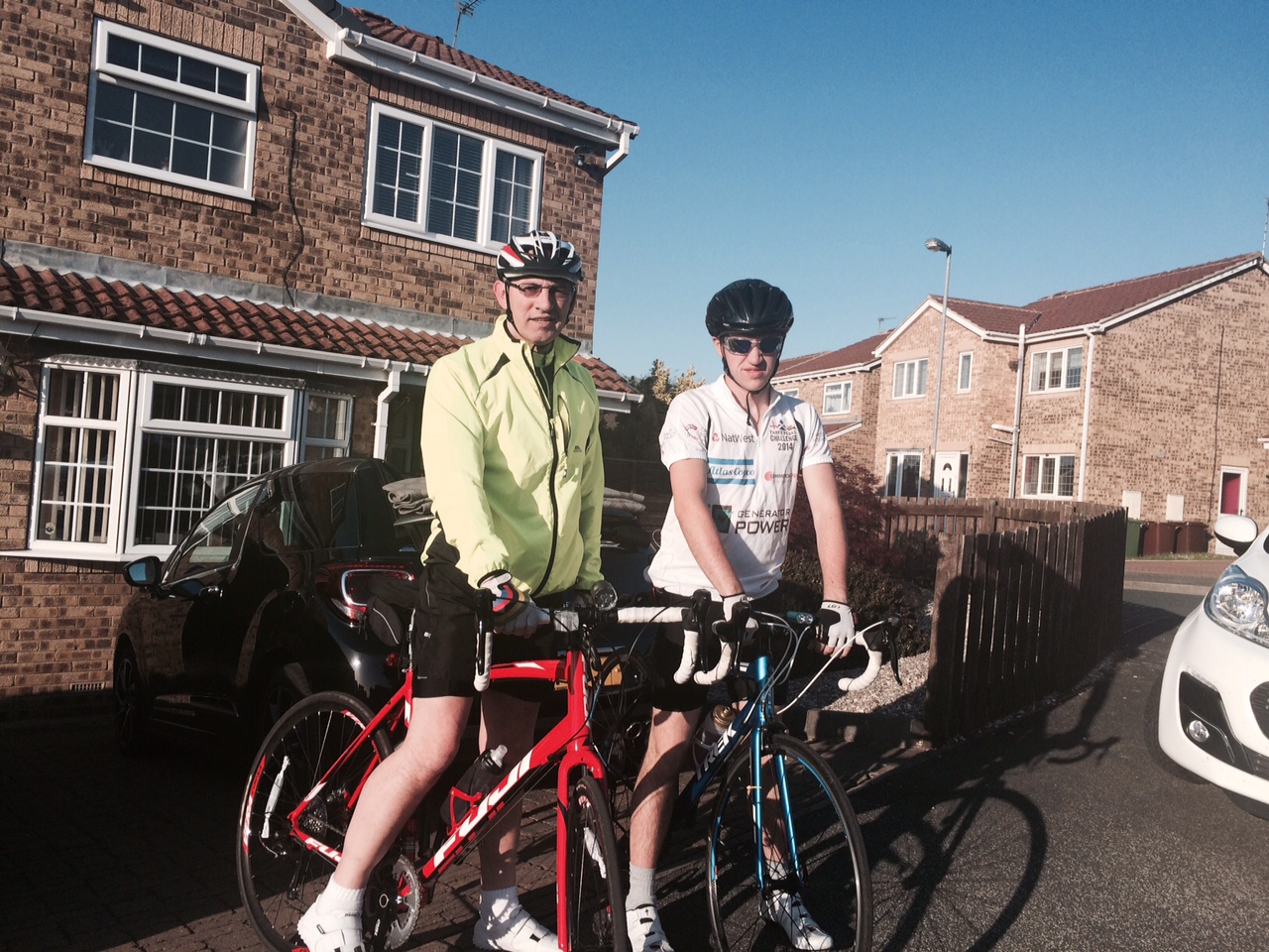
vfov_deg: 48.2
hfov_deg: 61.7
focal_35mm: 29
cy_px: 476
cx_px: 634
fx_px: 1063
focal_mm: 4.15
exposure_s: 1/1786
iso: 32
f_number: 2.2
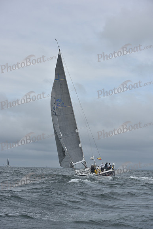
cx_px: 76
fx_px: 446
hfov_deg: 19.5
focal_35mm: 70
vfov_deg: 28.8
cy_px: 114
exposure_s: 1/1250
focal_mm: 70
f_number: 6.3
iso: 200
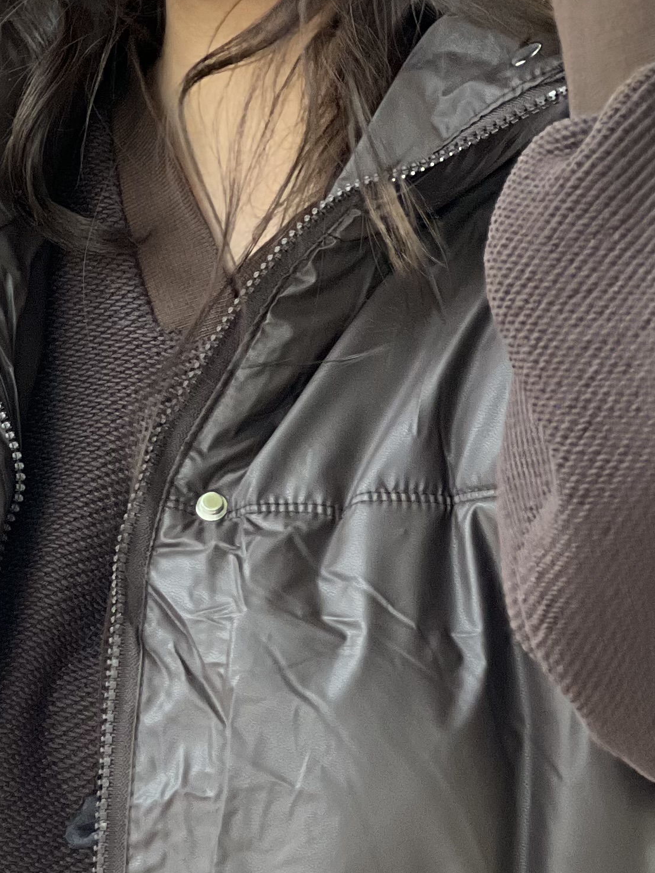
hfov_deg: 7.1
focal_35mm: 210
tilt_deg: -9.8
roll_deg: -3.0
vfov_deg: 9.3
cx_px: 95
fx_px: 5297
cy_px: 1007
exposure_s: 1/79
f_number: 2.8
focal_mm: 9
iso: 250
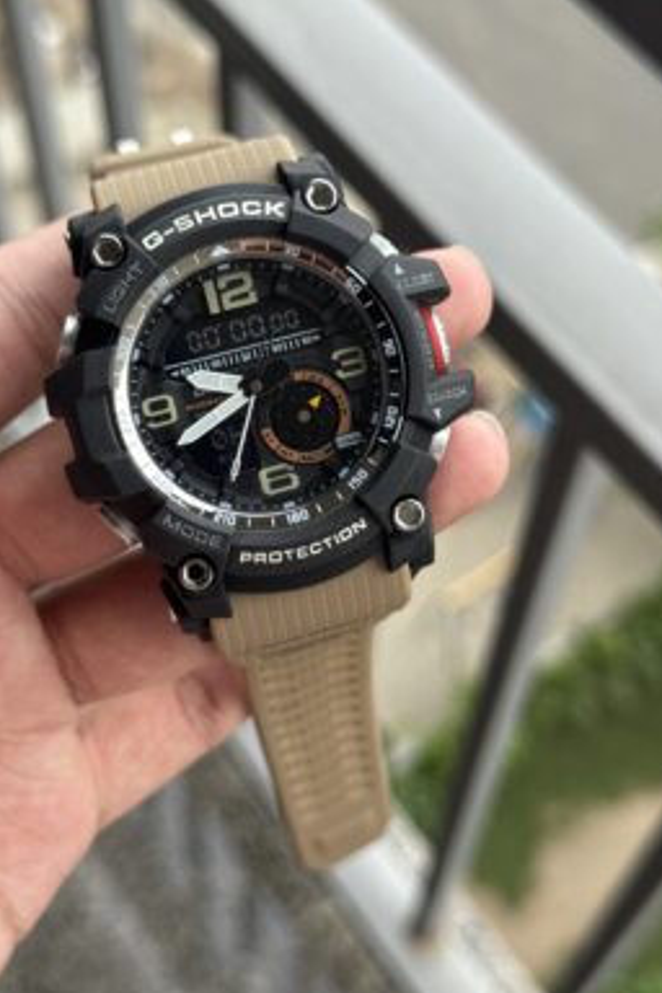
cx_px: 282
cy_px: 494
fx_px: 1434
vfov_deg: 38.2
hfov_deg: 26.0
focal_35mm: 52
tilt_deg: -58.8
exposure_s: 1/540
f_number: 1.78
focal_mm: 6.76
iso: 64
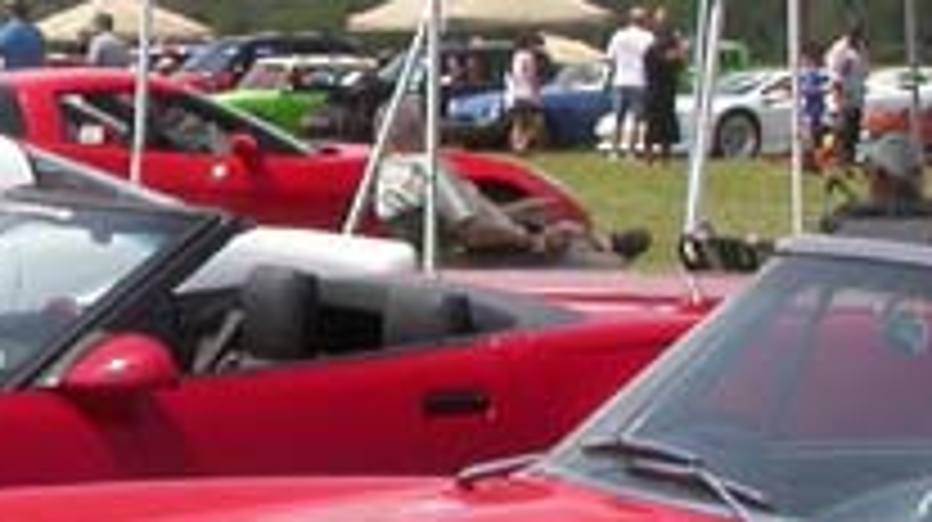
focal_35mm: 160
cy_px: 342
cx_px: -176
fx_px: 3951
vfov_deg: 7.6
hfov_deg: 13.1
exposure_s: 1/364
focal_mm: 7.85
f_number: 7.5
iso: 100
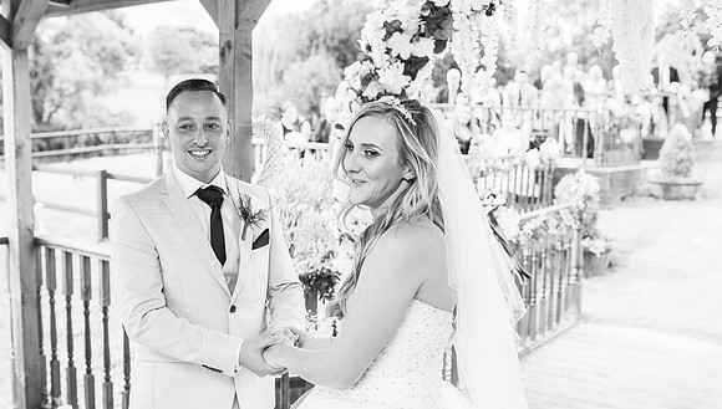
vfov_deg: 31.7
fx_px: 720
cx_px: 362
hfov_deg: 53.3
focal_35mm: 38
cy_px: 180
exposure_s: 1/200
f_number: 3.5
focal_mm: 35
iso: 125
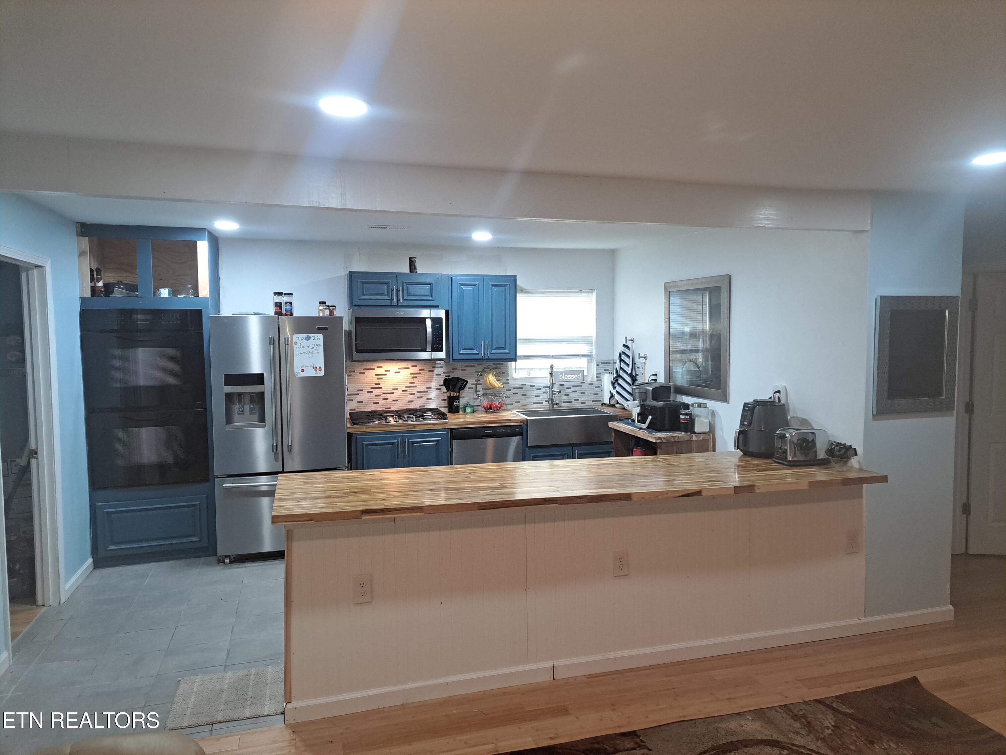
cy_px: 378
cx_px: 503
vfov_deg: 56.8
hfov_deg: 71.6
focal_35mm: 24
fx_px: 697
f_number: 1.8
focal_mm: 5.23
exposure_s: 1/60
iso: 320
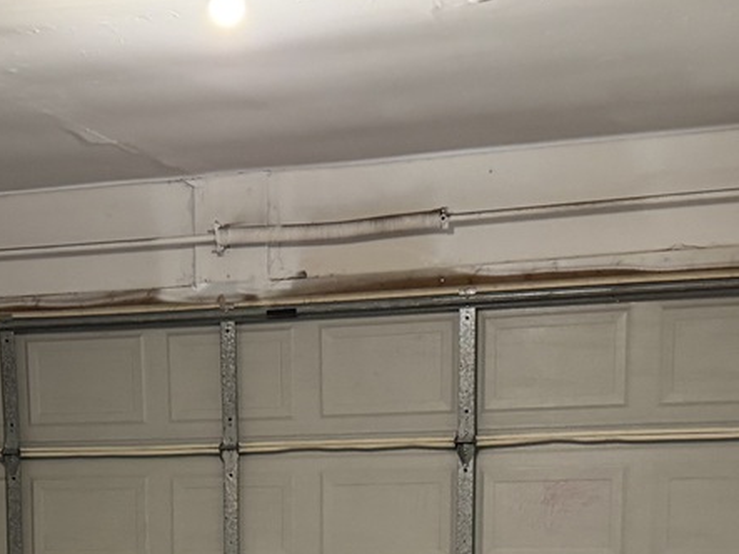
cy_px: 696
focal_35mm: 78
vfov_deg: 17.8
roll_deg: +1.2
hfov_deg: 24.6
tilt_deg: -8.9
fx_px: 1665
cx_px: 138
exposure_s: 1/60
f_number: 1.78
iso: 500
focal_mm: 6.76
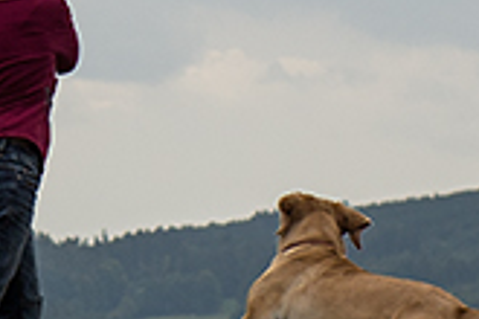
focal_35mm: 433
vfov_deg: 3.1
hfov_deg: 4.8
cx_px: 517
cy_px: -438
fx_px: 5761
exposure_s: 1/1000
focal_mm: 70
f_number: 5.6
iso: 200
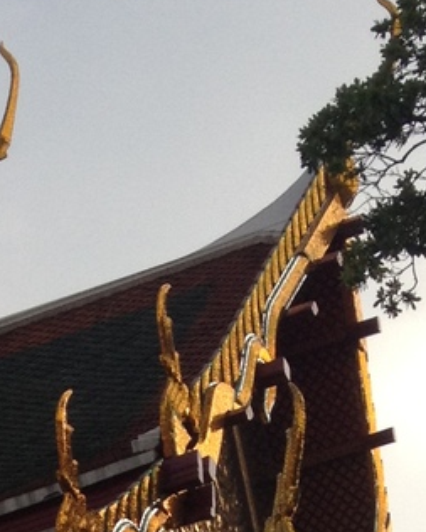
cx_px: -77
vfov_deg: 10.0
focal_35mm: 173
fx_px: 2725
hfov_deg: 8.8
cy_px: 1187
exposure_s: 1/1175
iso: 64
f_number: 2.4
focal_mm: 4.28
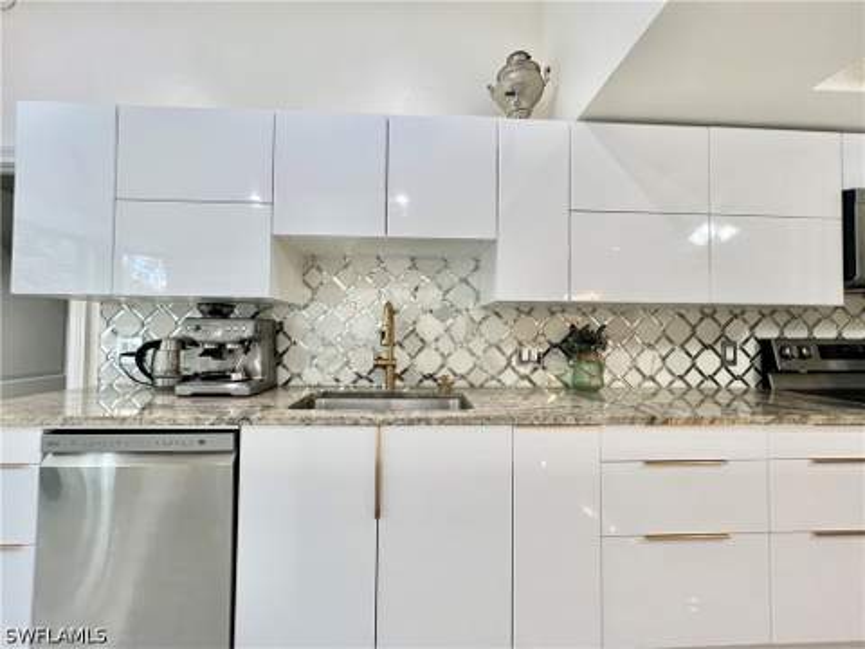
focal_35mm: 13
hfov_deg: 106.2
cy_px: 324
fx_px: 325
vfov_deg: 89.9
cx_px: 432
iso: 200
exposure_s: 1/120
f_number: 1.8
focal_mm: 1.57
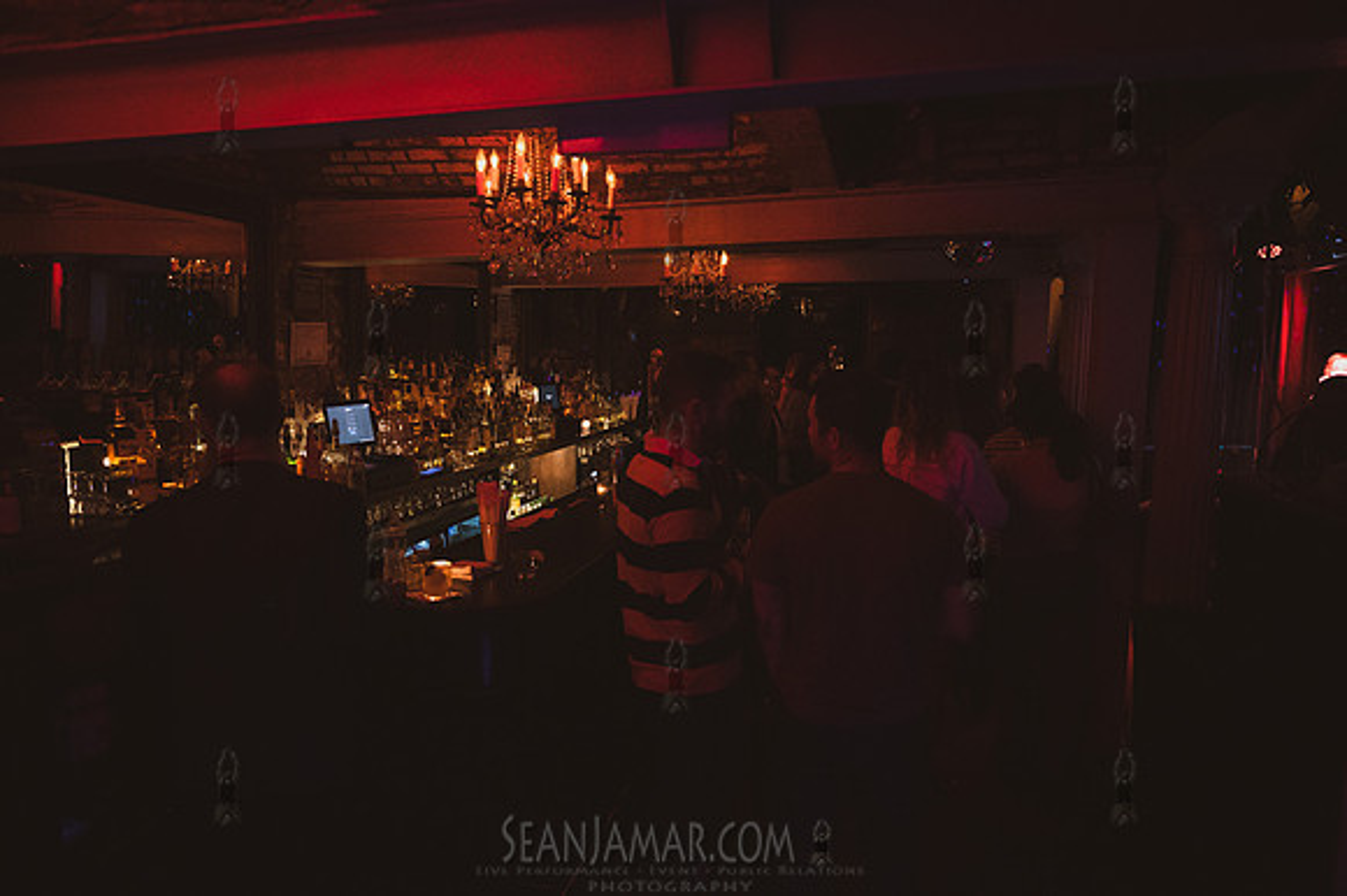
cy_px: 448
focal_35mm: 24
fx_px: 897
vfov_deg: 53.1
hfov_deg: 73.8
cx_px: 674
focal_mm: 24
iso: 10000
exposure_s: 1/160
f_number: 3.2
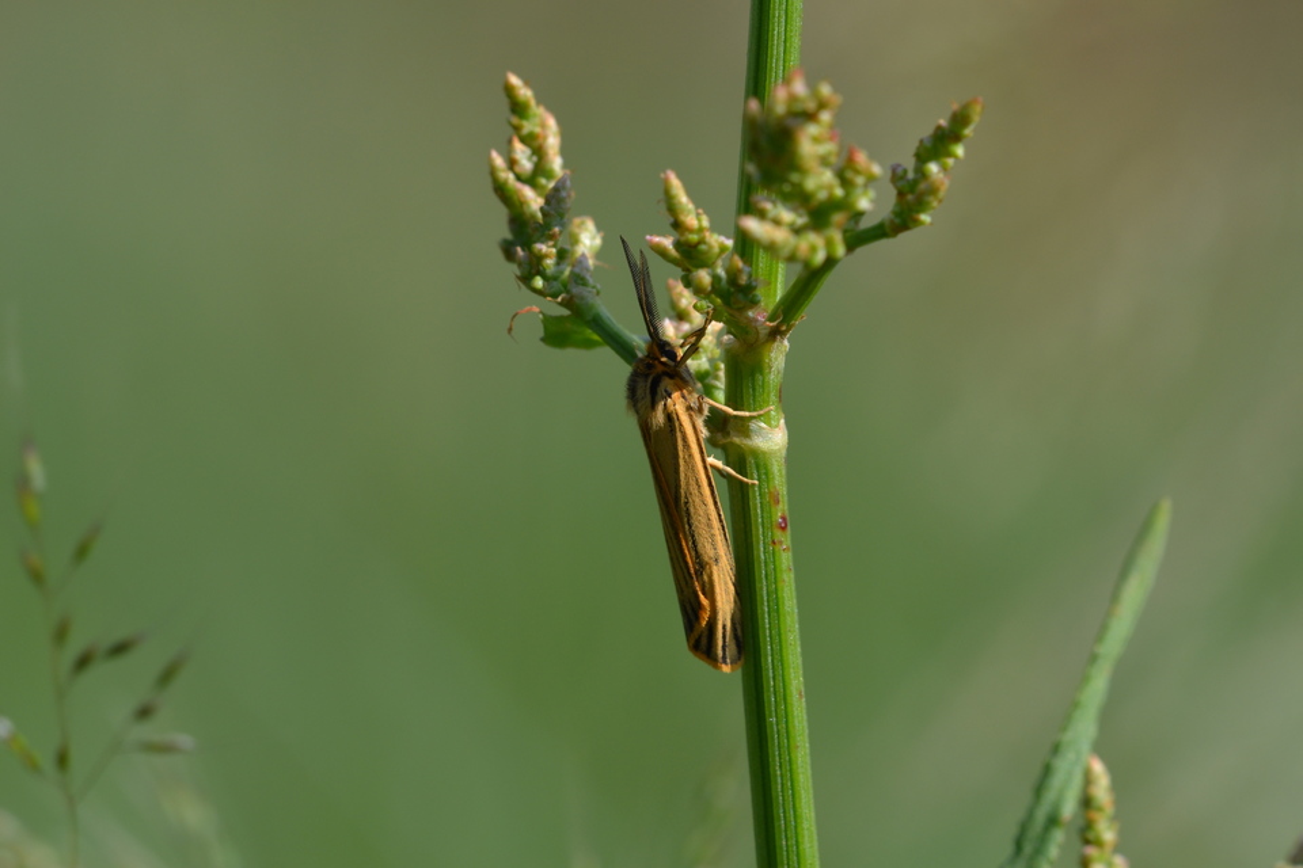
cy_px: 434
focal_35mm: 278
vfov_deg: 5.0
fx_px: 10043
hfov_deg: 7.4
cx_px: 652
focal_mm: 185
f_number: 8
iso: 220
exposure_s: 1/250
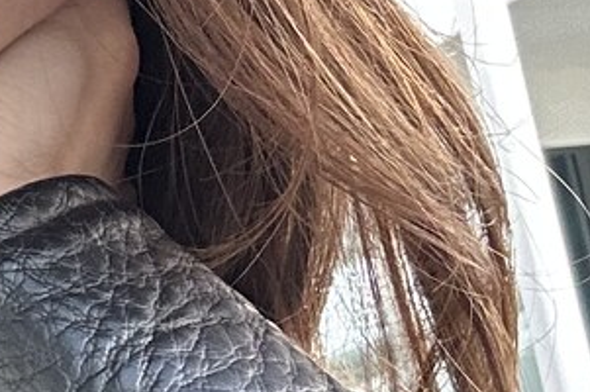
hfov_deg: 11.7
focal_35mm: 166
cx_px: -390
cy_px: 225
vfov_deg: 8.3
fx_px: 2718
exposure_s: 1/121
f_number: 1.9
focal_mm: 2.69
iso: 50
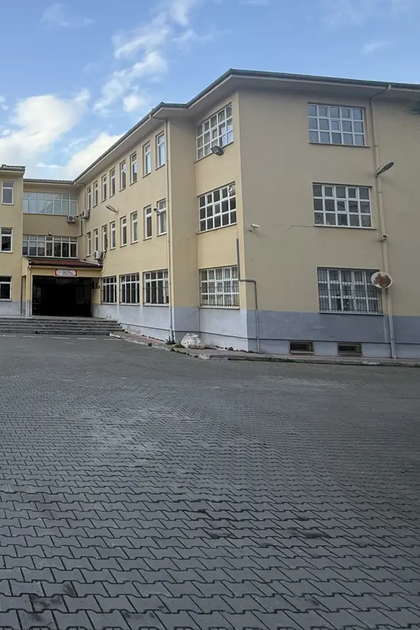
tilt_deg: +8.0
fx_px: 438
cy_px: 243
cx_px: -20
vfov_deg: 70.5
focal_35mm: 25
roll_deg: -1.6
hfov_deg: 42.6
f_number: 2.2
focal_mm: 2.22
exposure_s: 1/442
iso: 50
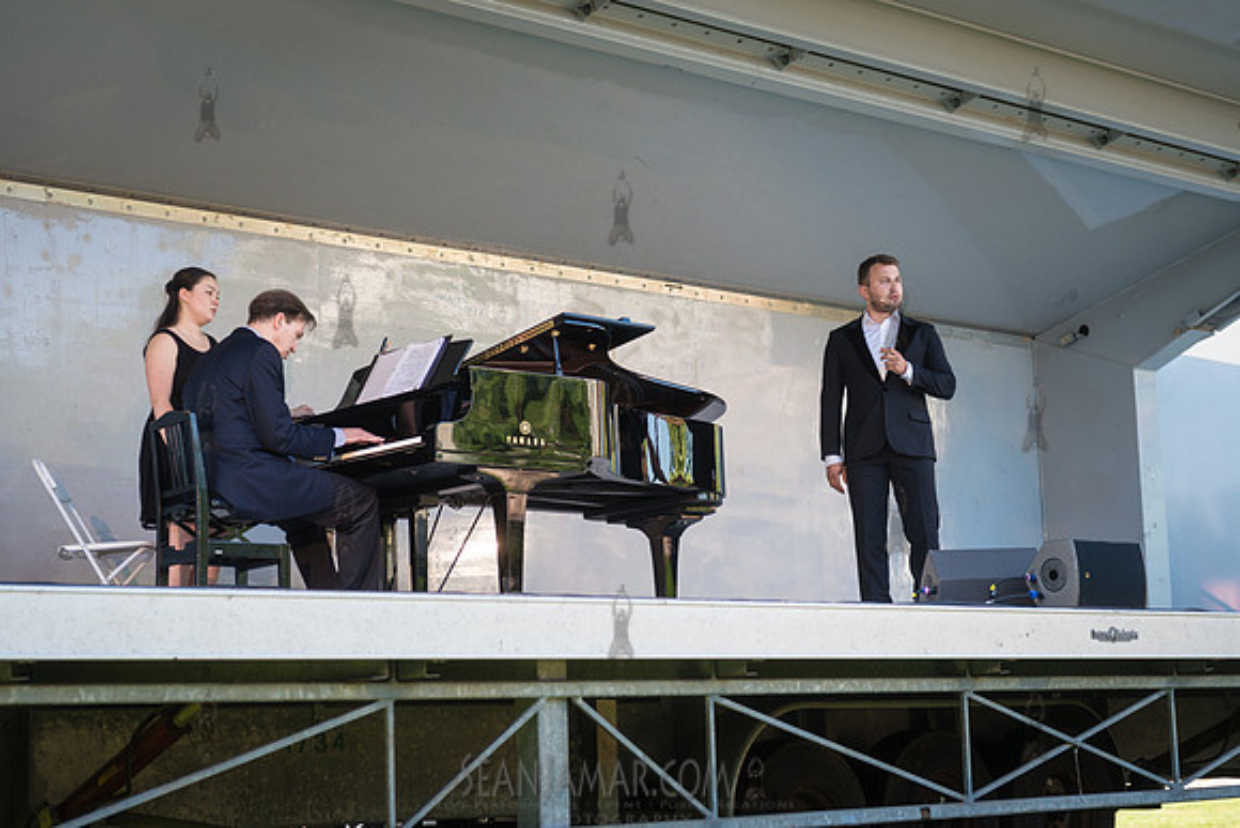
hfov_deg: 32.4
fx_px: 2136
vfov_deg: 21.9
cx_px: 620
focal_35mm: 62
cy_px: 414
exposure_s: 1/640
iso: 500
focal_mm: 62
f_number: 3.5
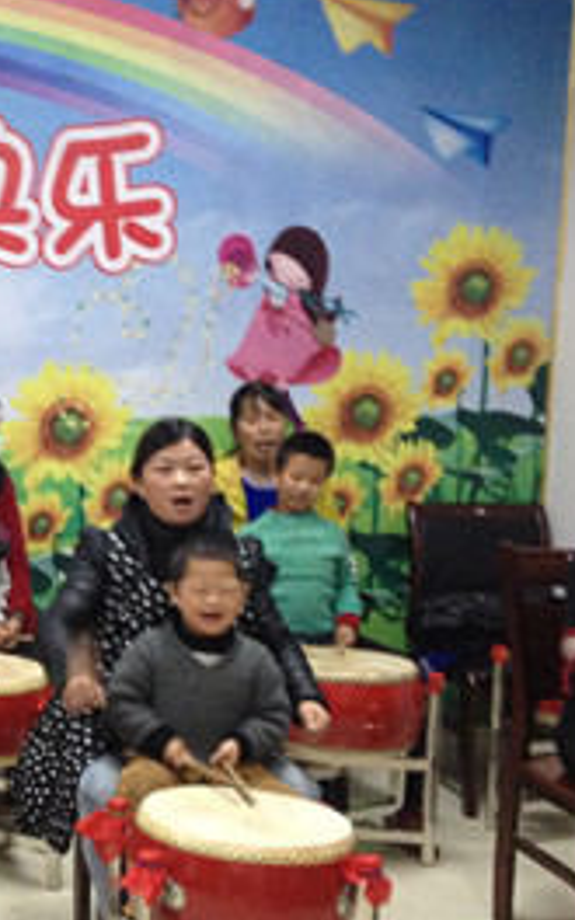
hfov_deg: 16.4
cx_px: -176
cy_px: 533
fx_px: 1880
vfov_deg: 27.5
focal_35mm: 75
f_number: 2.4
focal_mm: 4.28
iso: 200
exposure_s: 1/20
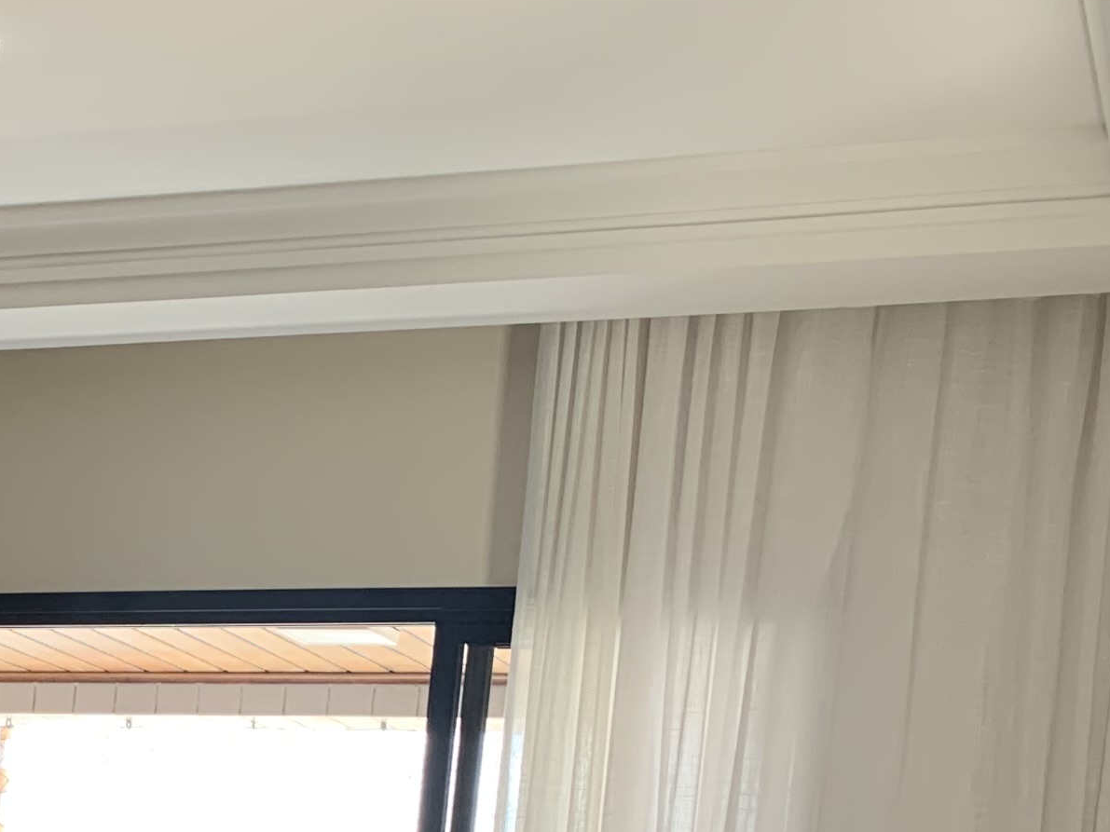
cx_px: -286
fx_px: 2822
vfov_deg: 15.3
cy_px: 1320
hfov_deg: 20.5
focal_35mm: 88
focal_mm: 4.25
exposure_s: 1/121
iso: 40
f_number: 1.8
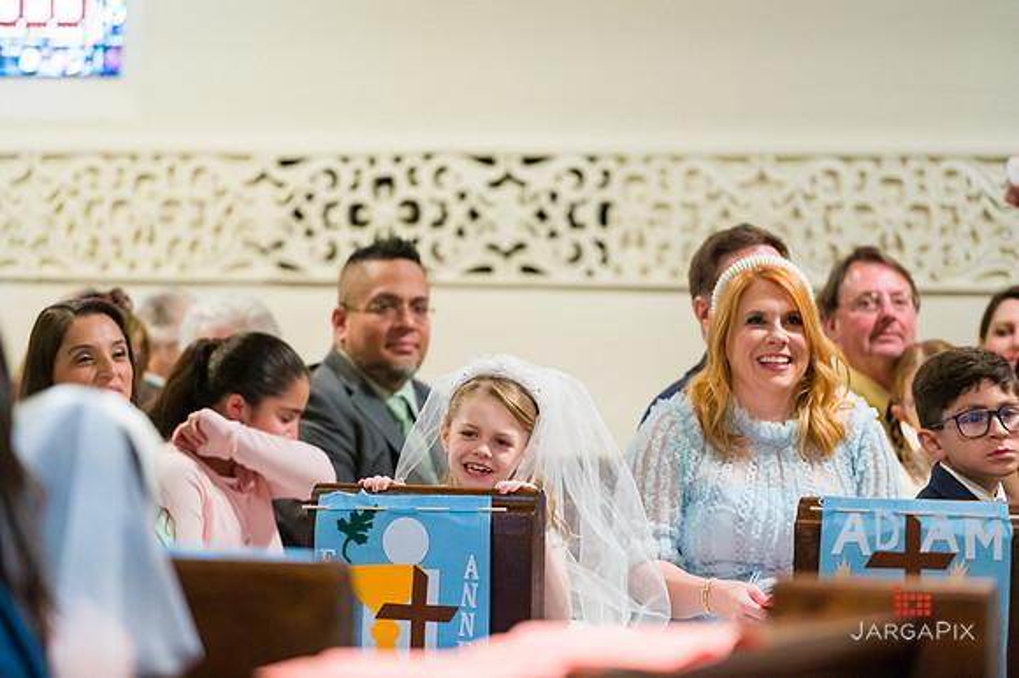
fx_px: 5658
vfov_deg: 6.9
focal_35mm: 200
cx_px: 510
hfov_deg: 10.3
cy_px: 339
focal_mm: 200
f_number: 3.2
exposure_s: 1/200
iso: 6400
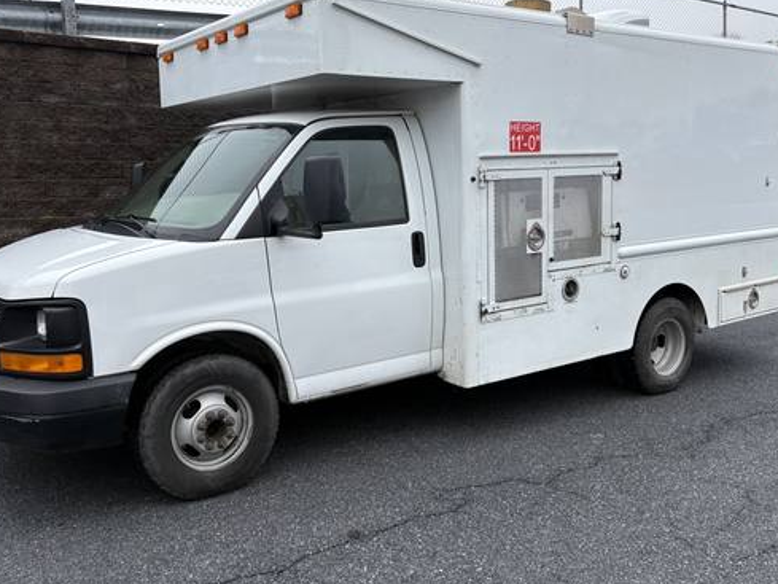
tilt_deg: -1.5
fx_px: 764
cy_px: 259
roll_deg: +2.1
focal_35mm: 34
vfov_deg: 41.7
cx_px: 412
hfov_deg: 53.9
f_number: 1.6
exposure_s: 1/1155
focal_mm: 5.96
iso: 50
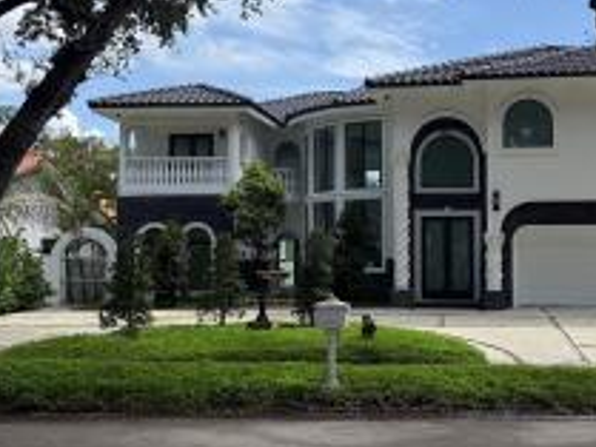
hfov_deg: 40.7
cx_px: 399
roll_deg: -0.2
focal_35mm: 46
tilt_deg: +3.1
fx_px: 792
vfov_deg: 31.5
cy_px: 211
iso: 100
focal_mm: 6.76
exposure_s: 1/3145
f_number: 1.78
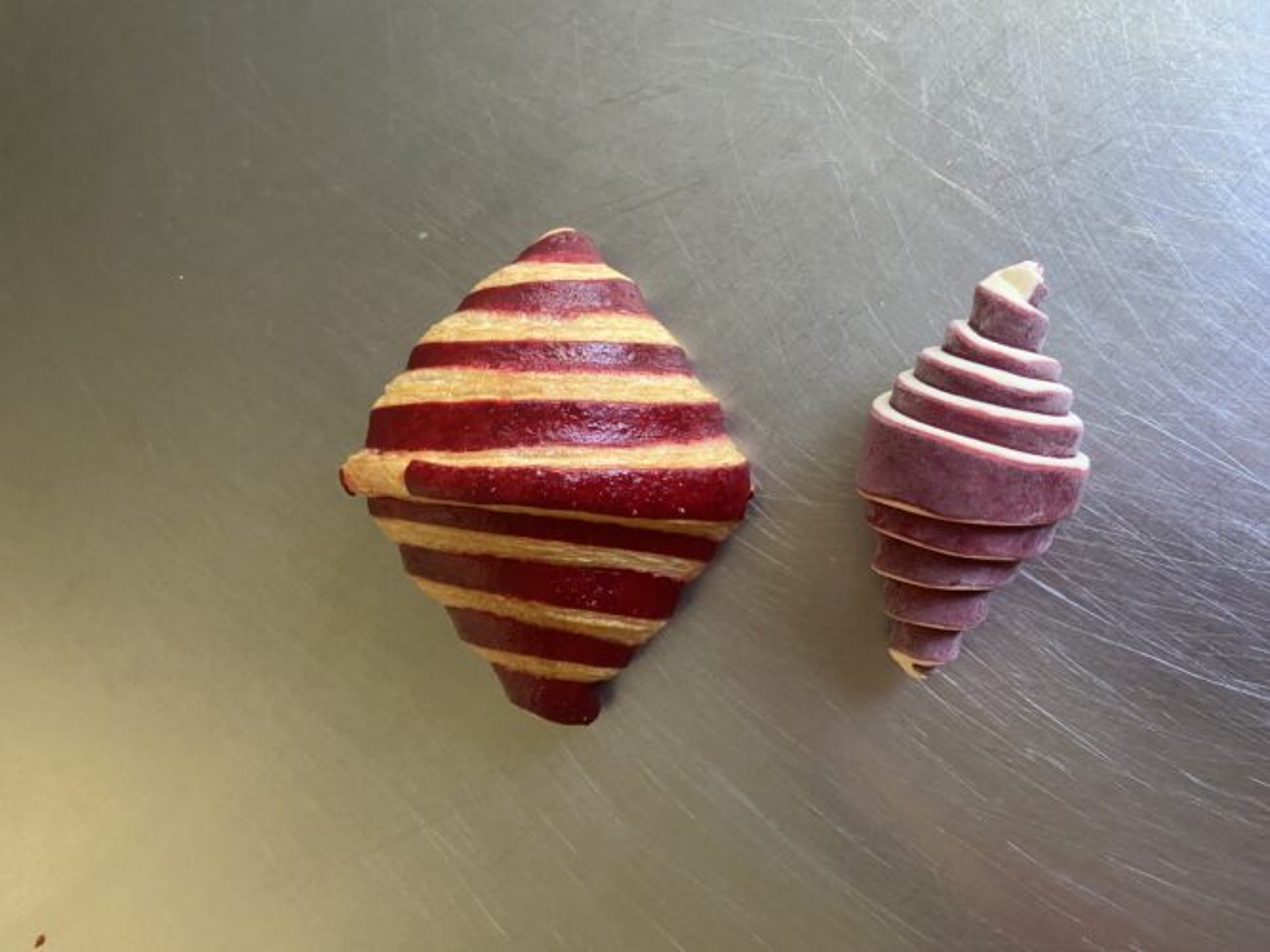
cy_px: 476
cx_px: 635
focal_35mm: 26
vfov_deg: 53.0
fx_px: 954
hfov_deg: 67.3
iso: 400
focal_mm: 4.25
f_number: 1.8
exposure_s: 1/50
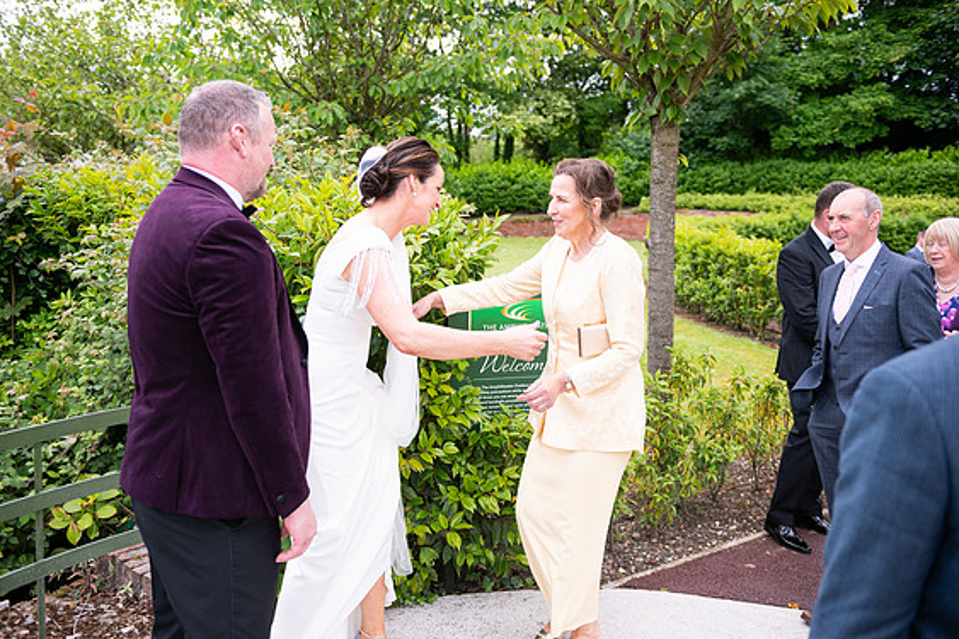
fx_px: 879
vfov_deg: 39.9
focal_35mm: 33
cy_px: 321
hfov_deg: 57.2
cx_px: 477
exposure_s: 1/1000
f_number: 3.5
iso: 250
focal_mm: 32
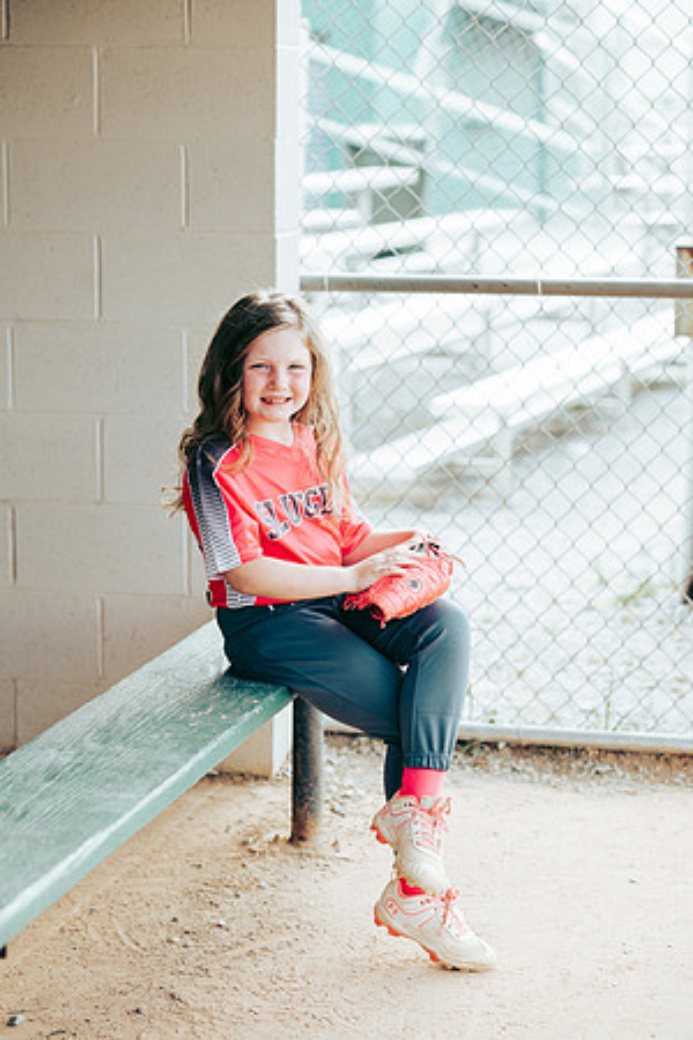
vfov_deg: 23.9
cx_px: 346
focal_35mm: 85
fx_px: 2454
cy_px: 520
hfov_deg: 16.1
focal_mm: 85
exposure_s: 1/250
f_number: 2.8
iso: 160
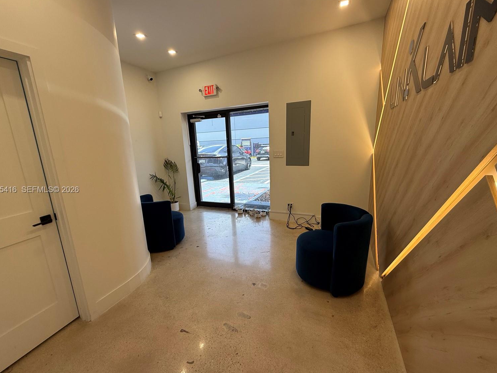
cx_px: 242
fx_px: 215
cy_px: 190
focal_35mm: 15
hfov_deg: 98.1
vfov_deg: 81.7
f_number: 2.2
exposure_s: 1/102
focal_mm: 2.22
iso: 64
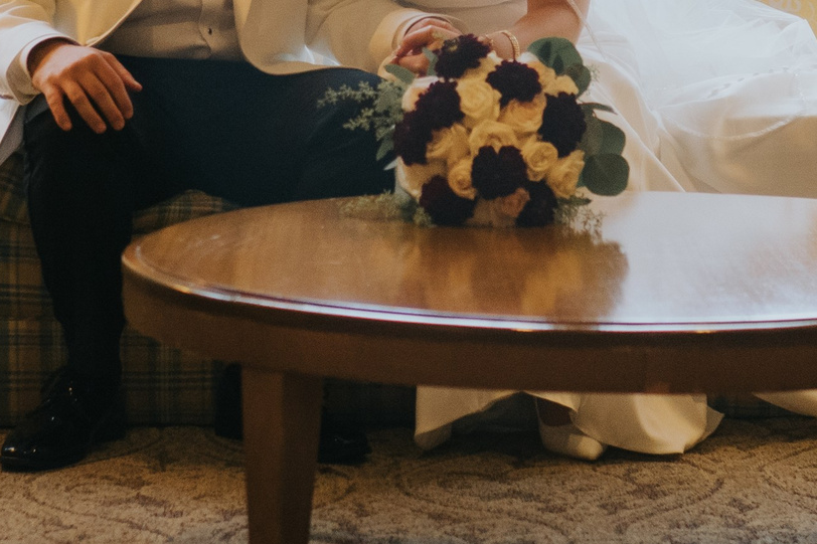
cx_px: 366
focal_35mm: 164
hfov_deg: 12.5
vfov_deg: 8.3
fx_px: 3721
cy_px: -147
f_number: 1.2
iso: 640
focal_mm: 25
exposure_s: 1/400
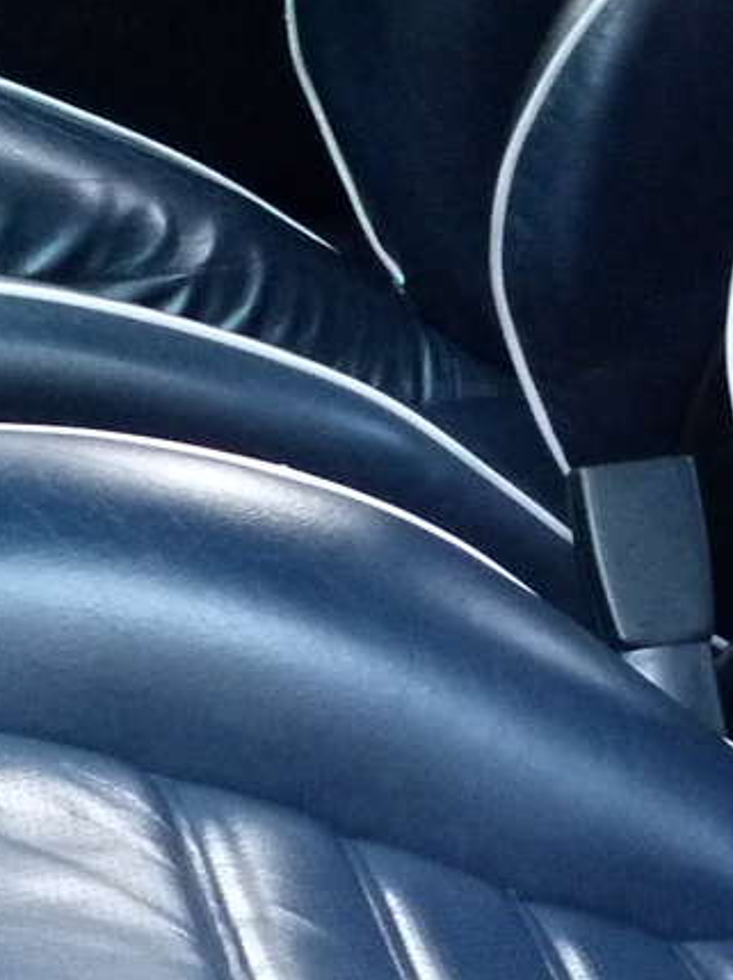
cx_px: 553
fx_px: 3563
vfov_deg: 15.5
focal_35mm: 126
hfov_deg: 11.7
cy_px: 155
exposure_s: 1/30
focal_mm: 4.9
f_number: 2.9
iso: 400
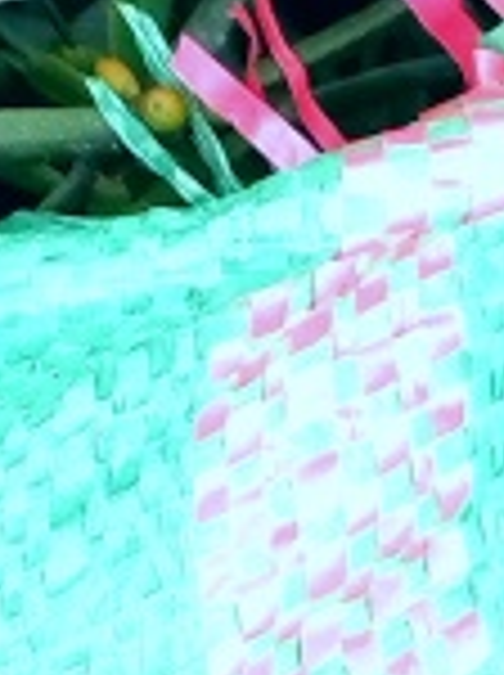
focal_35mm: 214
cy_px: -1334
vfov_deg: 8.0
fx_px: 4166
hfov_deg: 6.6
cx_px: -680
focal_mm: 4.95
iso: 411
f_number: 1.9
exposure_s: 1/100
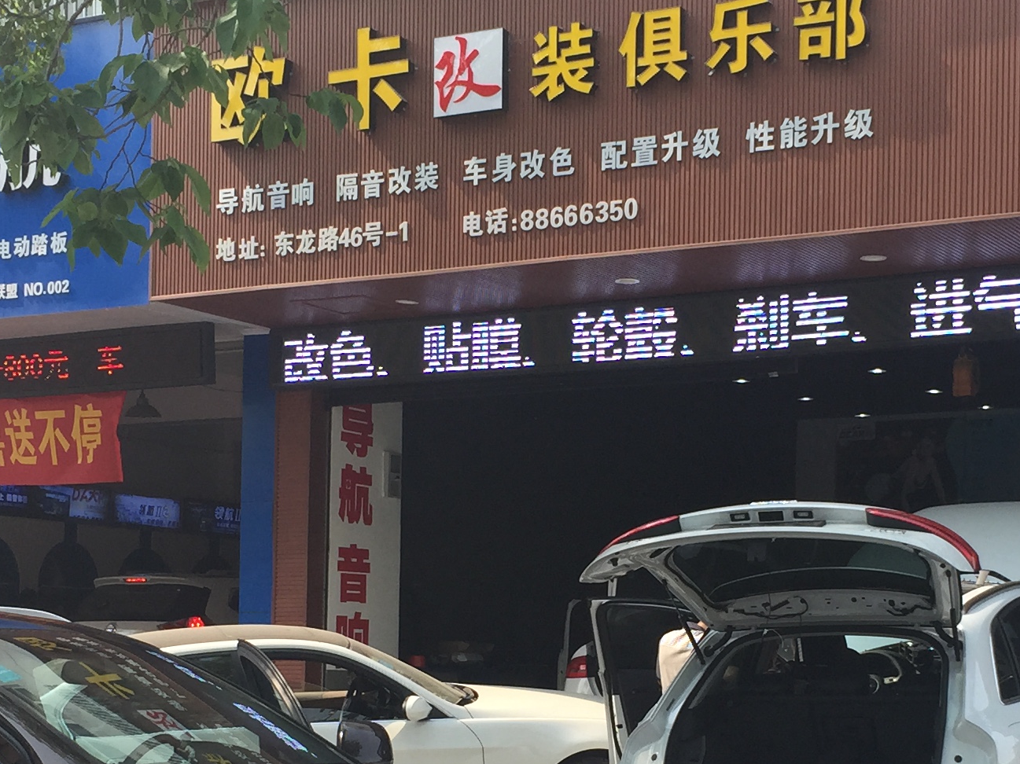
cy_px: 643
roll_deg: -1.7
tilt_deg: +2.3
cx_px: 559
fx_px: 2150
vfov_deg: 19.9
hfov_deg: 26.7
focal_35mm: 73
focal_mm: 4.15
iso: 32
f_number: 2.2
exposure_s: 1/670
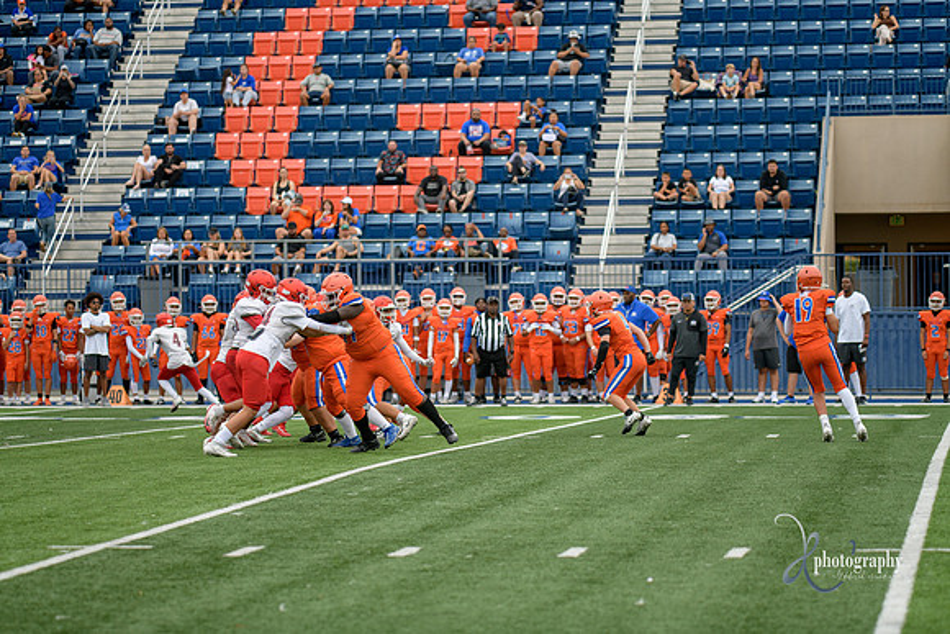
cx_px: 475
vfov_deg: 11.4
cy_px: 317
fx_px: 3167
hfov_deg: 17.1
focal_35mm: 120
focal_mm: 120
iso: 320
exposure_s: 1/800
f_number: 2.8
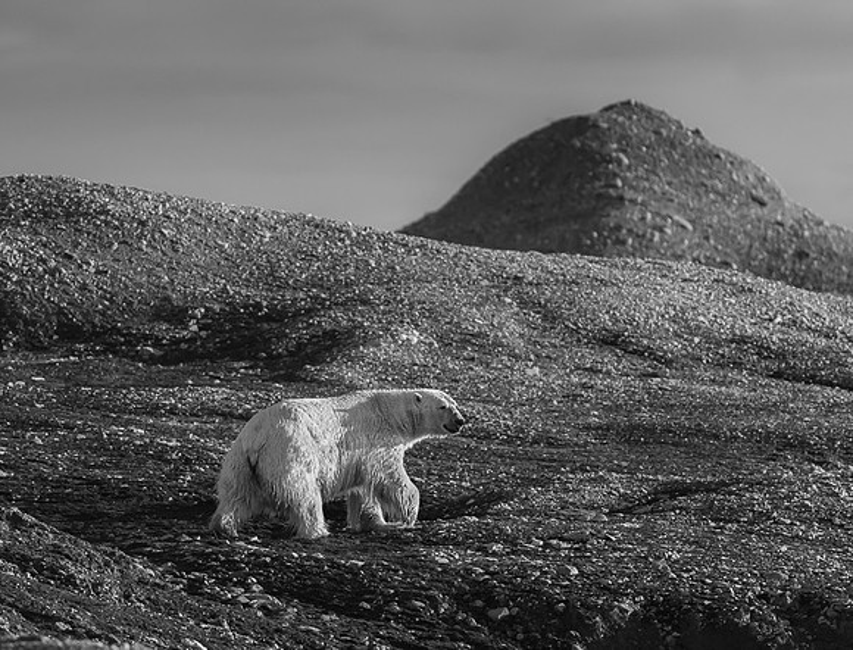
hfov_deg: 2.8
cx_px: 241
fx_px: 17264
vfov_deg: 2.2
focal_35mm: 697
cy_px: 415
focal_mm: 500
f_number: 4
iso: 2500
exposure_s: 1/2000
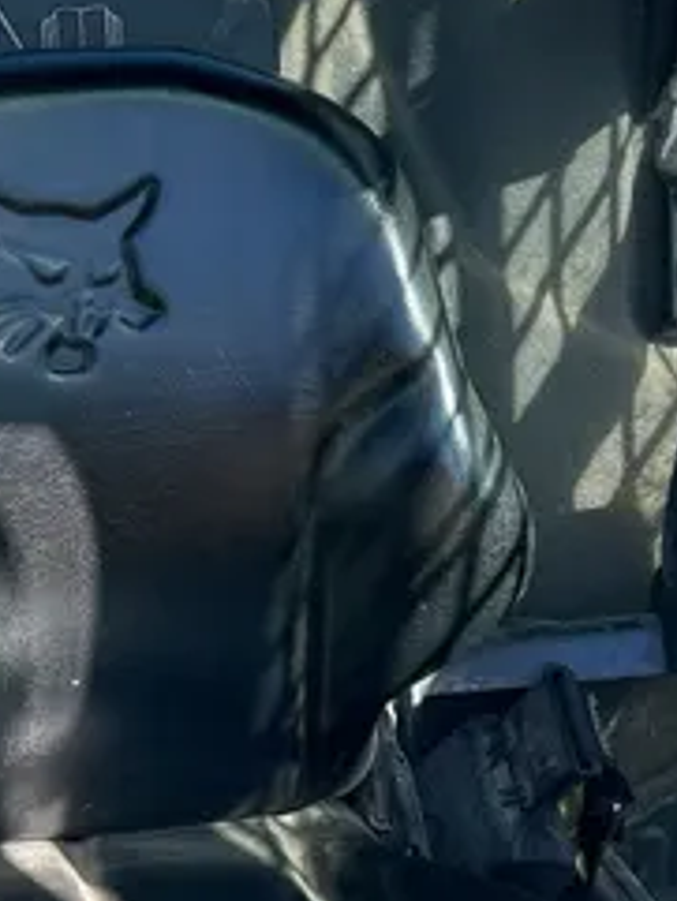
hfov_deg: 18.4
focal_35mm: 79
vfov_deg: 24.4
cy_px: 686
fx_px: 2058
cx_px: 75
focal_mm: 5.7
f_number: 1.5
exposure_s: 1/917
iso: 50
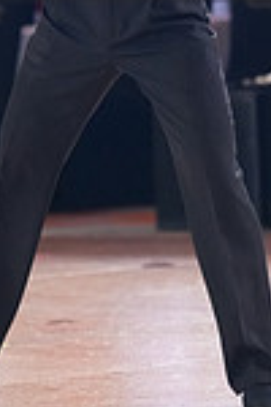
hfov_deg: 2.6
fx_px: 5950
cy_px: -87
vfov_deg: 3.9
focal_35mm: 527
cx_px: 318
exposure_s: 1/640
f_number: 2.8
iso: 3200
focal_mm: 136
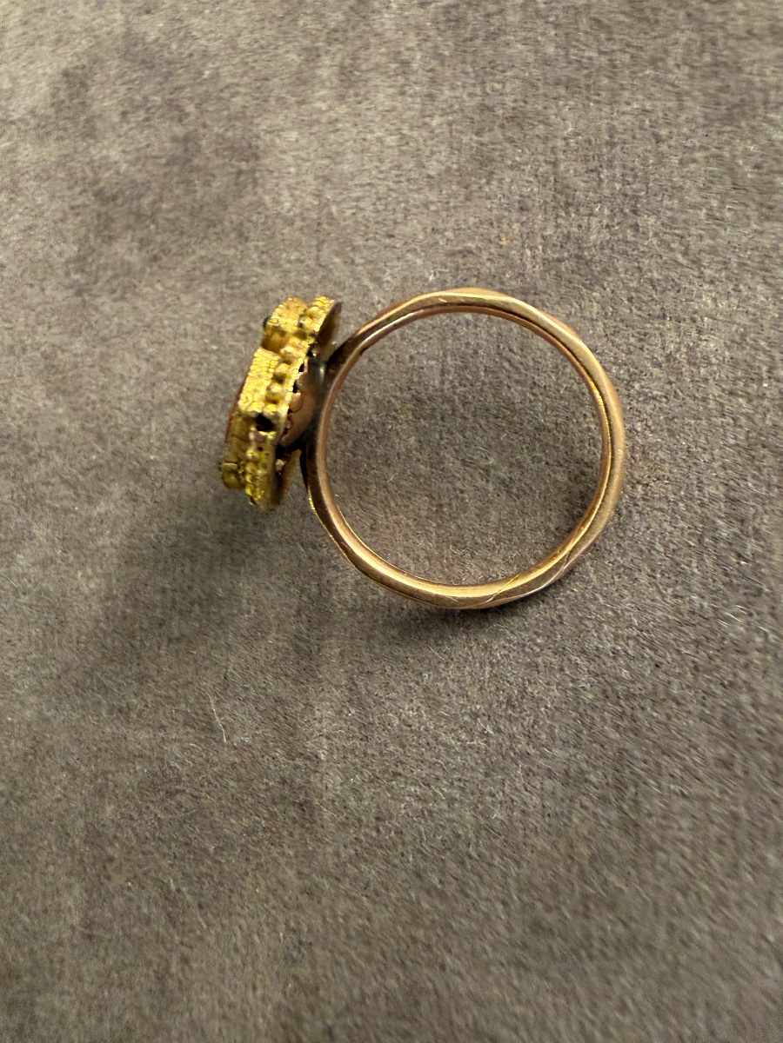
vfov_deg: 67.3
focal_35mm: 26
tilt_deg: -64.9
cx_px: 392
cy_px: 522
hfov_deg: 53.1
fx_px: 784
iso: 640
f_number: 2.2
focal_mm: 2.22
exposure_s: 1/50
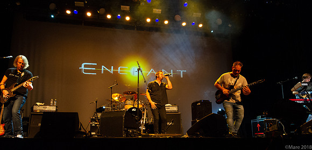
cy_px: 103
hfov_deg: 72.3
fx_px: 214
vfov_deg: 38.2
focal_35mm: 27
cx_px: 154
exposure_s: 1/100
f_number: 6.3
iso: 8000
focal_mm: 24
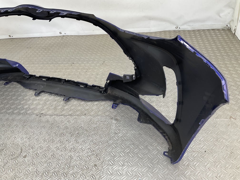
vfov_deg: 48.2
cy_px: 90
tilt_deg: -37.3
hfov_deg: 61.7
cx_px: 120
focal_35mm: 29
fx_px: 201
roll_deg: +9.3
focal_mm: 3
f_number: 1.8
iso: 20
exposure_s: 1/100
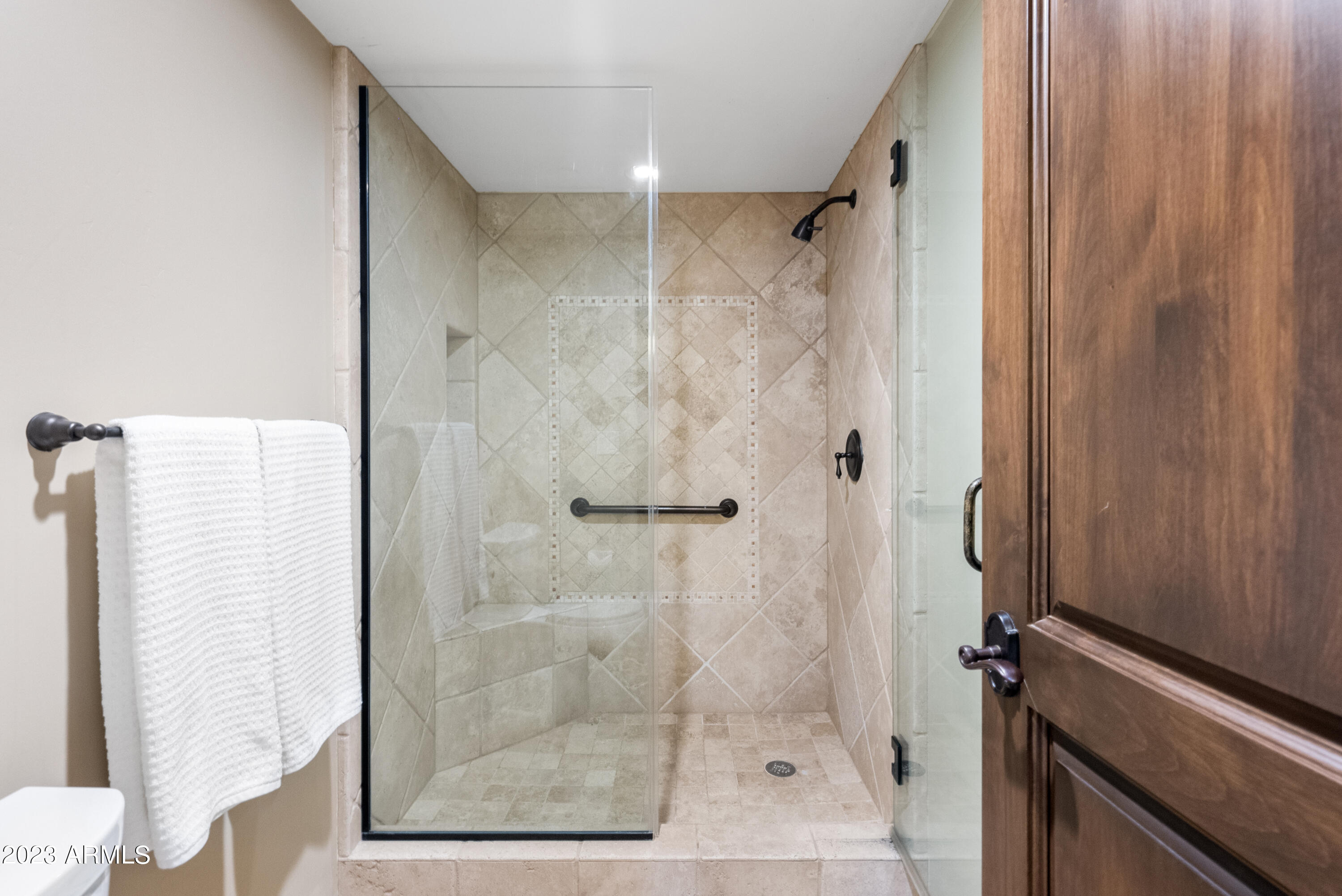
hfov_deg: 93.3
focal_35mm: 17
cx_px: 671
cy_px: 448
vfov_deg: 70.5
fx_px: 634
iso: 2500
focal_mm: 17
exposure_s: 1/4
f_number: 8
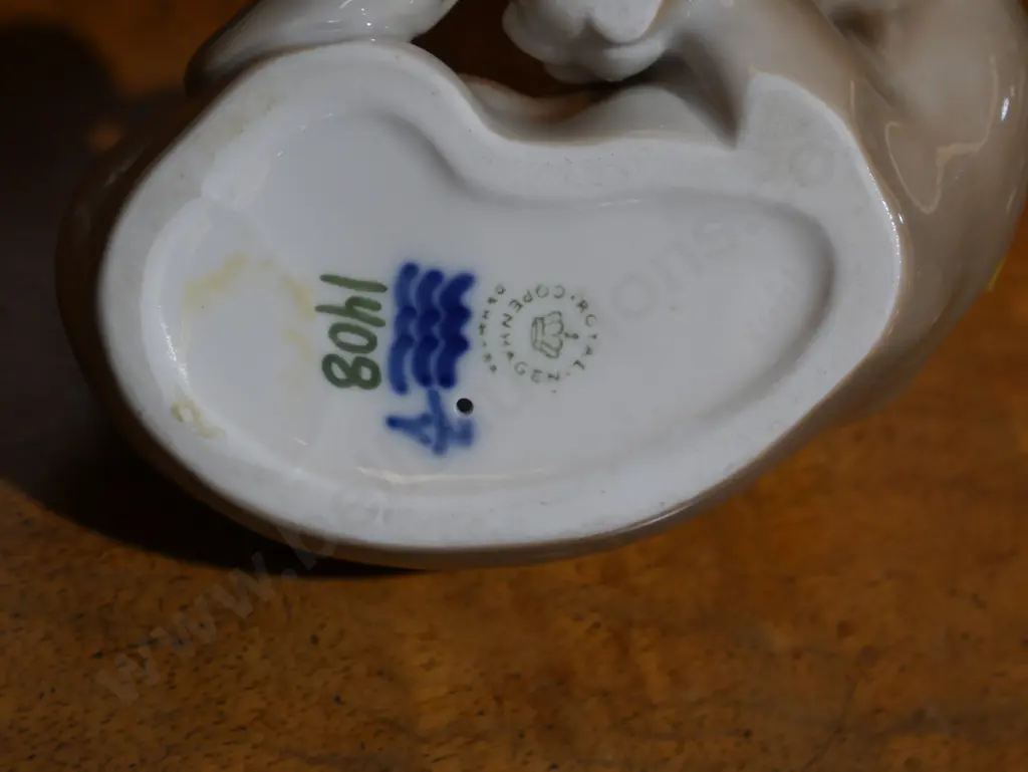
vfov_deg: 17.6
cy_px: 386
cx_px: 514
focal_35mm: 84
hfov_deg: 23.3
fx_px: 2496
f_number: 5.6
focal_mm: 42
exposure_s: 1/100
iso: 640
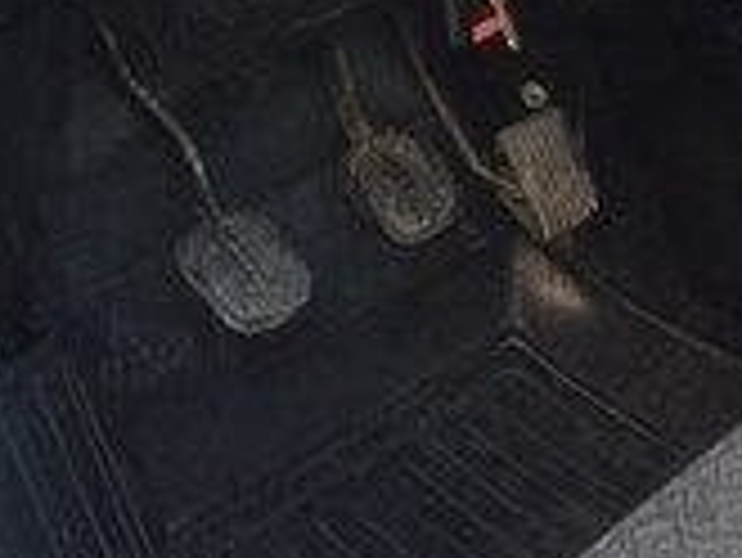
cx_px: 1034
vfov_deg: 12.2
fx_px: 2488
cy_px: -277
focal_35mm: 116
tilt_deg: -23.8
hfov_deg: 15.9
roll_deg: +2.9
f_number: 2.2
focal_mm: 4.15
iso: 100
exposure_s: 1/33
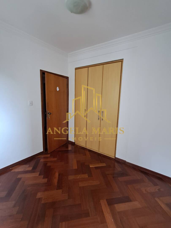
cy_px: 114
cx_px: 86
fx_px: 105
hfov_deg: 78.1
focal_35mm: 16
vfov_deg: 94.5
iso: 250
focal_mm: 1.64
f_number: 2.2
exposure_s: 1/25
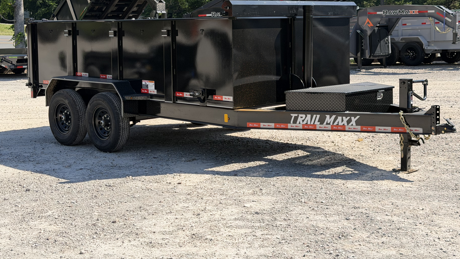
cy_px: 68
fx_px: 707
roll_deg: +2.1
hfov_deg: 36.0
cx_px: 242
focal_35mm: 58
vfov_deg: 20.6
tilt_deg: -3.7
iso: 80
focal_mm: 6.76
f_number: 1.78
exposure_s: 1/3226
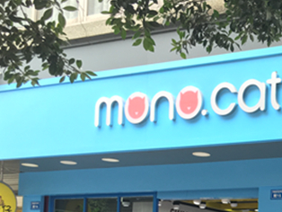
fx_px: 603
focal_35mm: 74
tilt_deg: +3.2
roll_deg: -2.2
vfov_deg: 18.7
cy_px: 261
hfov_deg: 24.3
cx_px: 324
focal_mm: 4.15
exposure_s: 1/100
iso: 40
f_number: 2.2
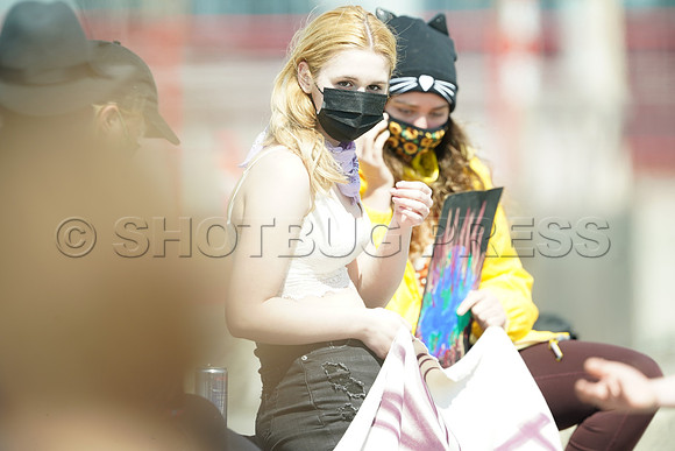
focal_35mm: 840
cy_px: 226
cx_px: 338
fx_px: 15753
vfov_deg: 1.6
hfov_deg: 2.5
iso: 250
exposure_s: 1/320
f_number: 6.3
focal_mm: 840
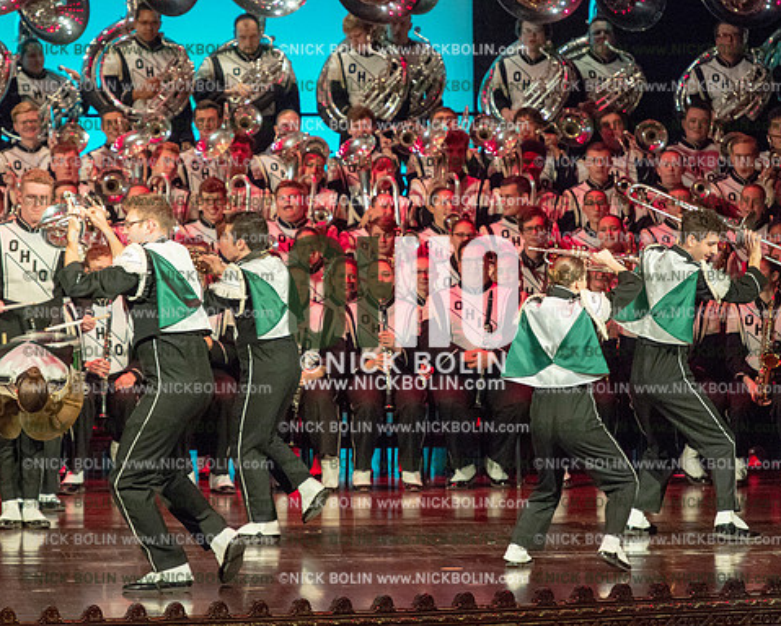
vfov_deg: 5.9
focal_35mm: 261
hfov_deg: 7.4
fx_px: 6038
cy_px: 313
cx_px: 403
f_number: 5.6
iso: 8000
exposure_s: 1/320
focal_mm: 230
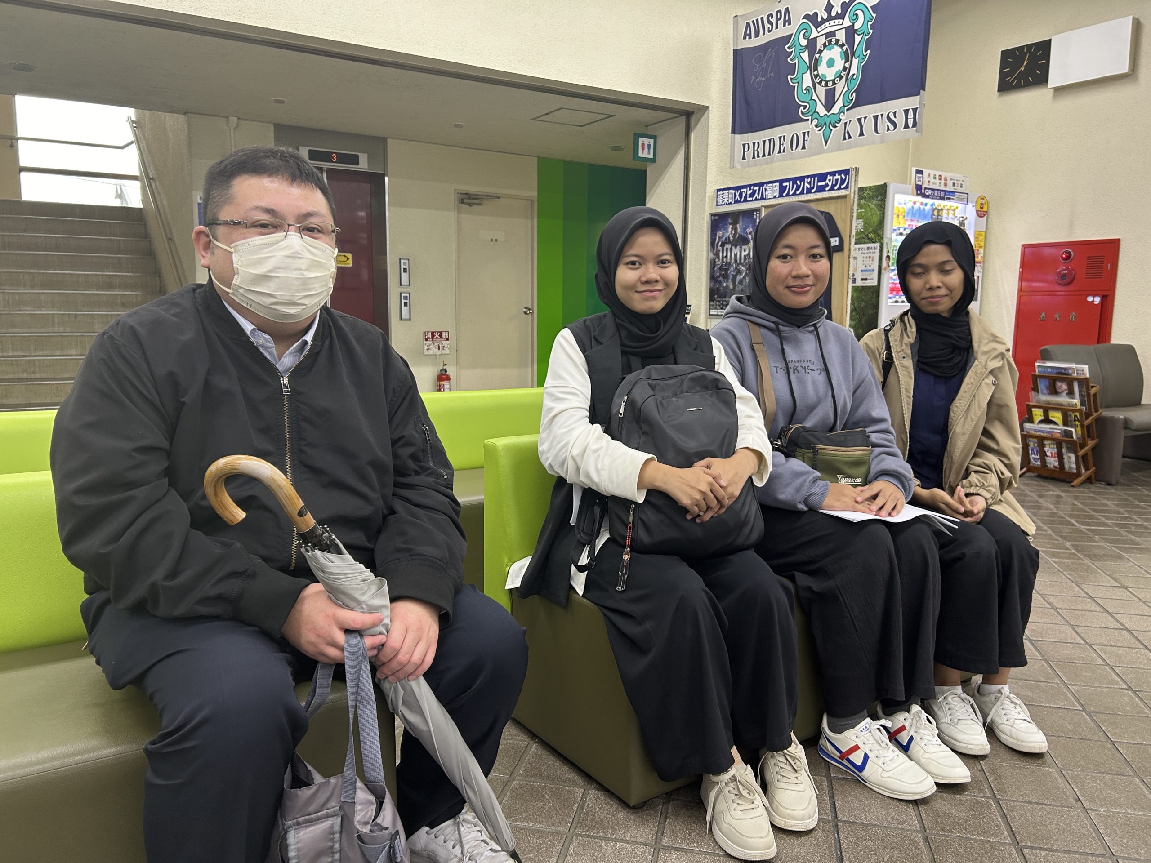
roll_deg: -0.7
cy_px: 432
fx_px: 865
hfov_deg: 67.3
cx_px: 576
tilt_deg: -7.7
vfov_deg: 53.1
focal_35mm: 26
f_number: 1.5
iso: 125
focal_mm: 5.7
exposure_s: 1/60
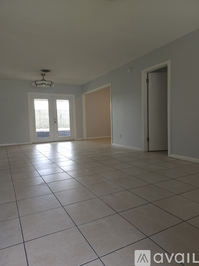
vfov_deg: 73.9
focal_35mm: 23
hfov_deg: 58.9
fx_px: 176
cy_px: 133
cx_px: 100
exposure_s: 1/120
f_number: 1.8
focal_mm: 5.54
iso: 80
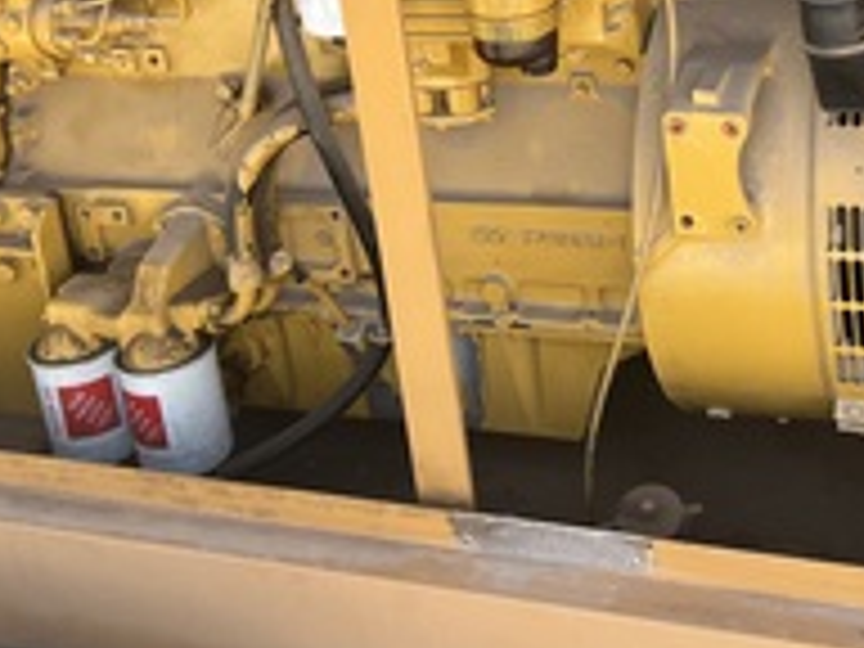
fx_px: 1547
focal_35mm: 62
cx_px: 623
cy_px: -43
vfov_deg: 22.5
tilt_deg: -18.4
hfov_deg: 30.8
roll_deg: +4.3
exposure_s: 1/448
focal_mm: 5.7
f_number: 1.5
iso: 50
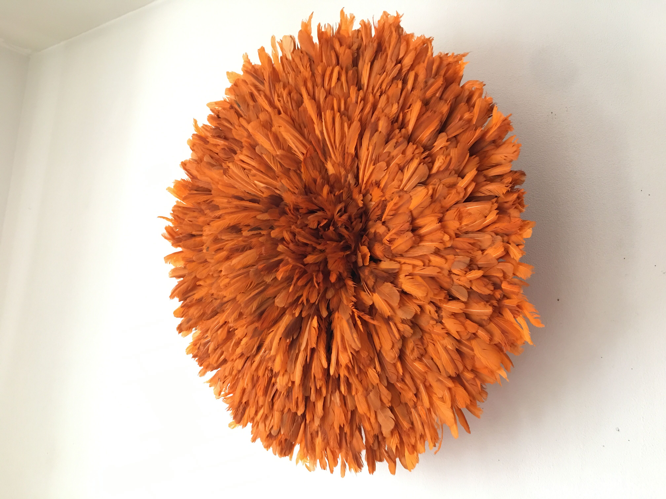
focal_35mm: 29
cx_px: 333
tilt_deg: +9.4
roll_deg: -4.4
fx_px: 558
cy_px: 250
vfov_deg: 48.2
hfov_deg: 61.7
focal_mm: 4.15
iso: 125
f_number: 2.2
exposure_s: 1/17
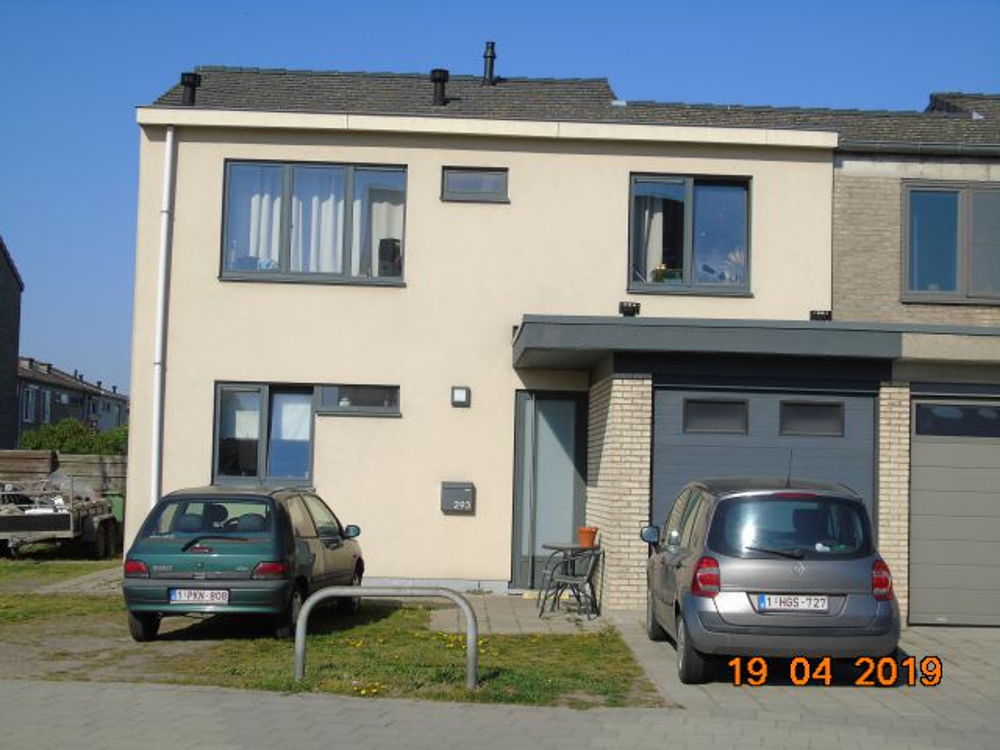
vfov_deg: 27.0
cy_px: 375
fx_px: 1560
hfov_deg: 35.5
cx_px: 500
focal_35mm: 54
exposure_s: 1/800
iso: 80
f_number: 4.3
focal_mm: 9.6
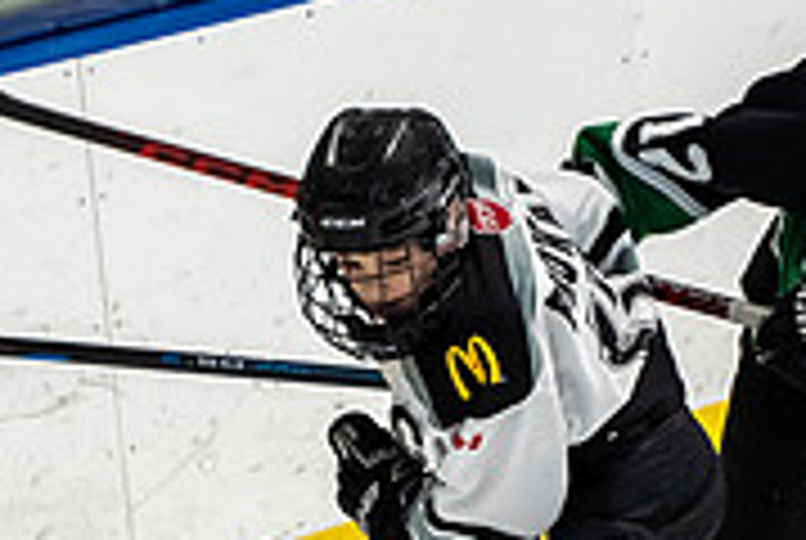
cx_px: 495
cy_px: 512
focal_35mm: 346
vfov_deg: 4.0
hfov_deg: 5.9
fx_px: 7759
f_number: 2.8
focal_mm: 75
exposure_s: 1/1000
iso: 2500
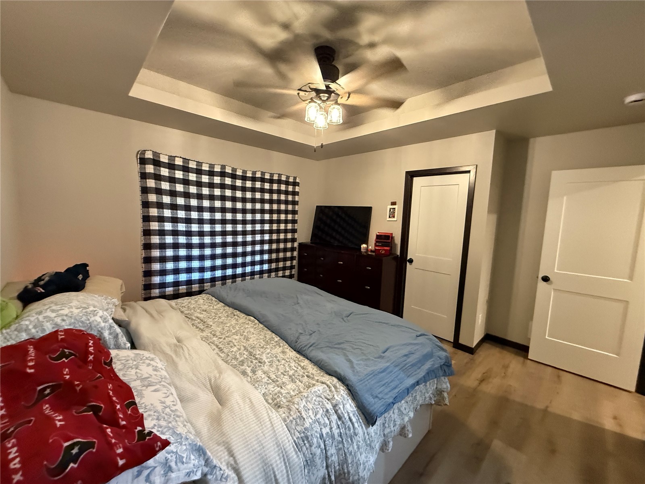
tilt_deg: -5.9
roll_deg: -2.3
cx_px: 322
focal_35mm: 14
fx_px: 261
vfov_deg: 85.7
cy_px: 242
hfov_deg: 102.1
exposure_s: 1/60
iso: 800
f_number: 2.2
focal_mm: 2.22
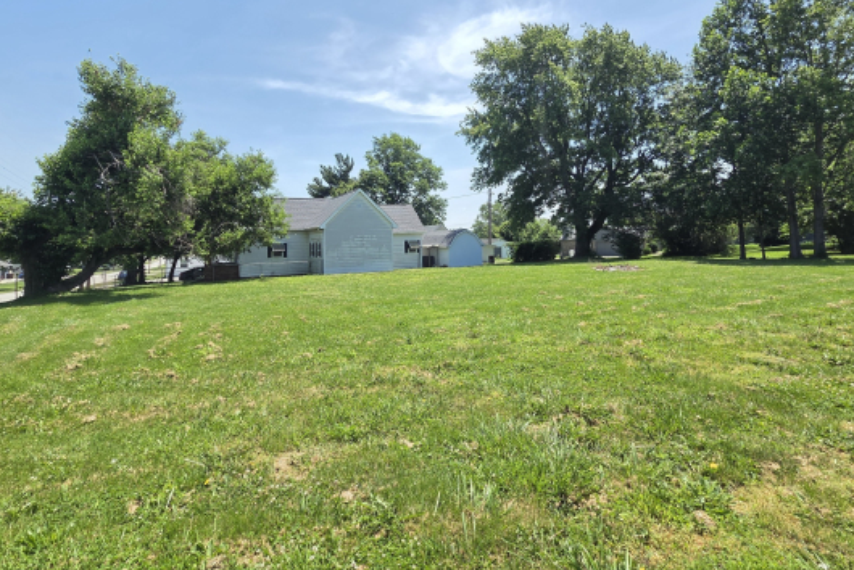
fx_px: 403
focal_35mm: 17
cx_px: 415
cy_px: 214
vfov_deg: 69.4
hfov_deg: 93.2
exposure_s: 1/947
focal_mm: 2.2
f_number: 2.2
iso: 50
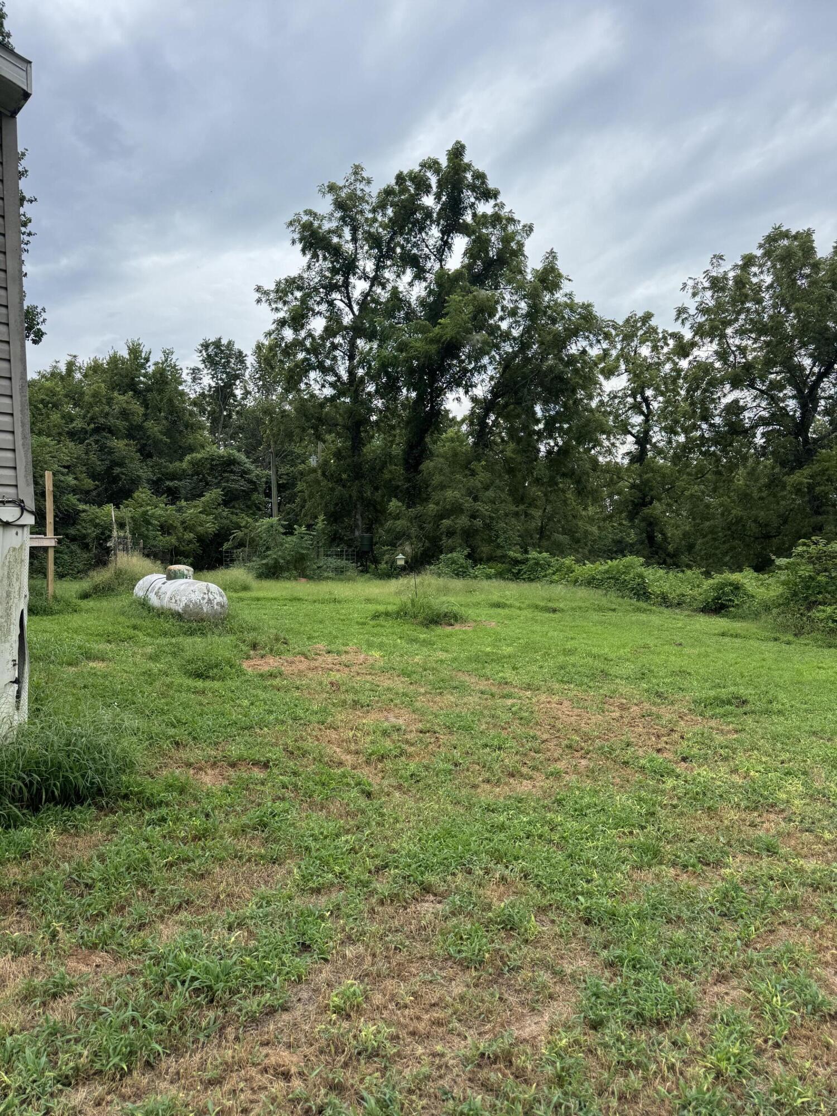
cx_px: 418
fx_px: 774
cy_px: 558
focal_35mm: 24
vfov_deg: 71.6
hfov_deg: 56.8
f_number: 1.78
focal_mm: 6.76
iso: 80
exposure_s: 1/1339
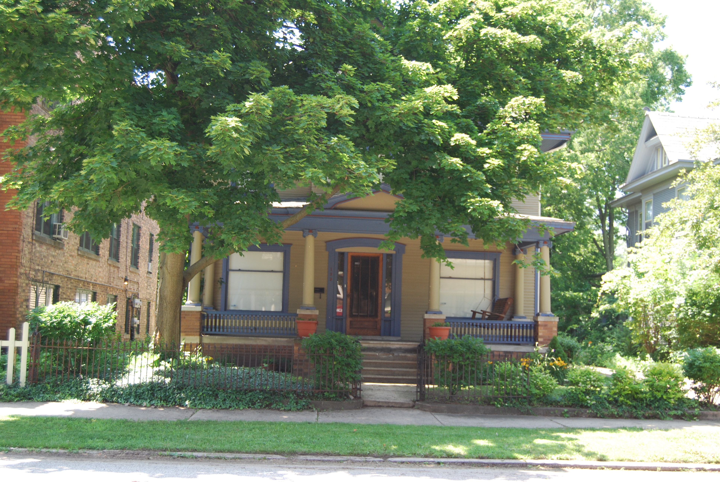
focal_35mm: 45
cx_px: 360
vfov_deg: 29.9
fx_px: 901
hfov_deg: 43.6
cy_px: 241
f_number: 5
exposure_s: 1/100
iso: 200
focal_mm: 30
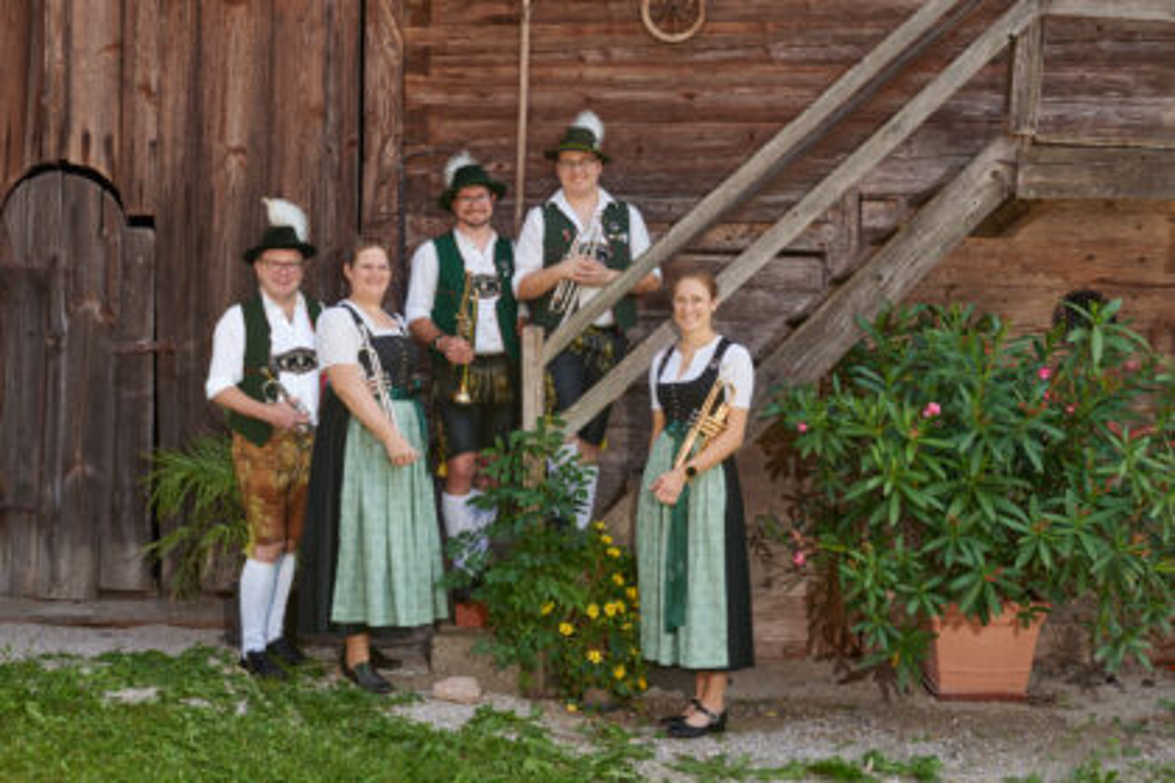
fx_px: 1632
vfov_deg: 27.0
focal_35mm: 50
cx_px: 588
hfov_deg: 39.6
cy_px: 392
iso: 200
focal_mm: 50
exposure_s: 1/100
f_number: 8
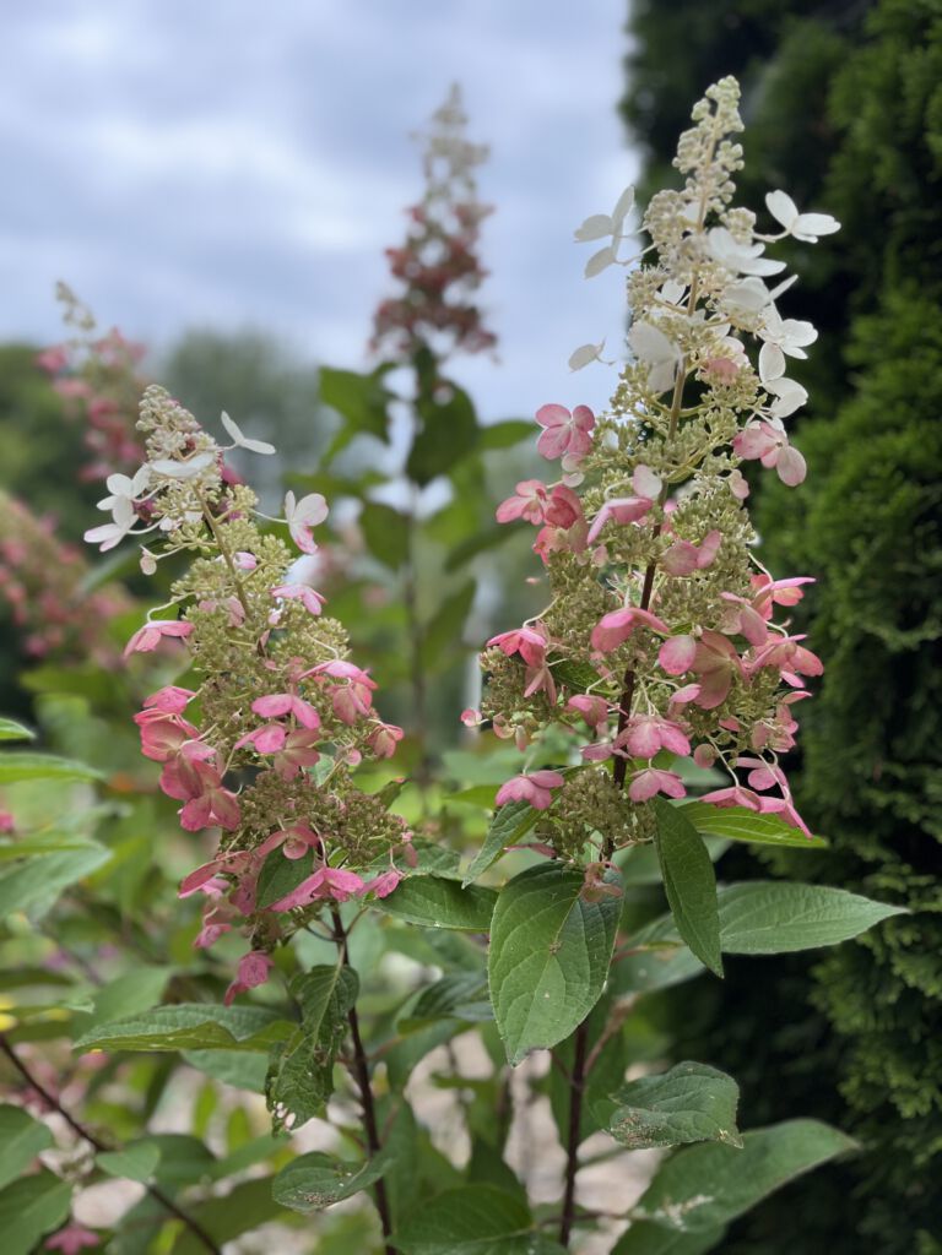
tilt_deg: +10.1
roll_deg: -0.6
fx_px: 943
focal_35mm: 26
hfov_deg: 53.1
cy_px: 628
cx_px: 471
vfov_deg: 67.3
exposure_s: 1/1238
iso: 50
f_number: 1.6
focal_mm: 5.1
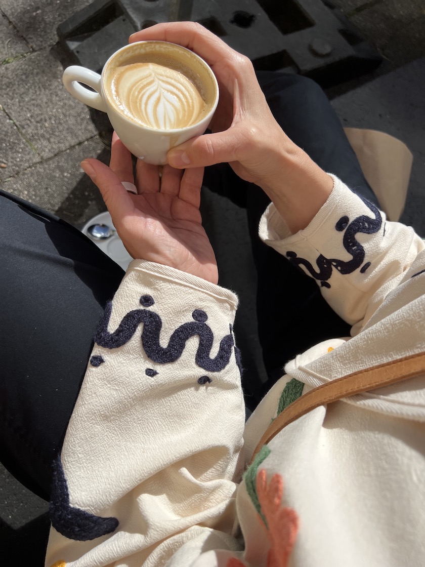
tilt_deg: -67.5
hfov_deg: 53.1
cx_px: 212
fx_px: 426
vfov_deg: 67.3
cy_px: 284
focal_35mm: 26
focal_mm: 5.7
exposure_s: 1/8000
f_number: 1.5
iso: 50
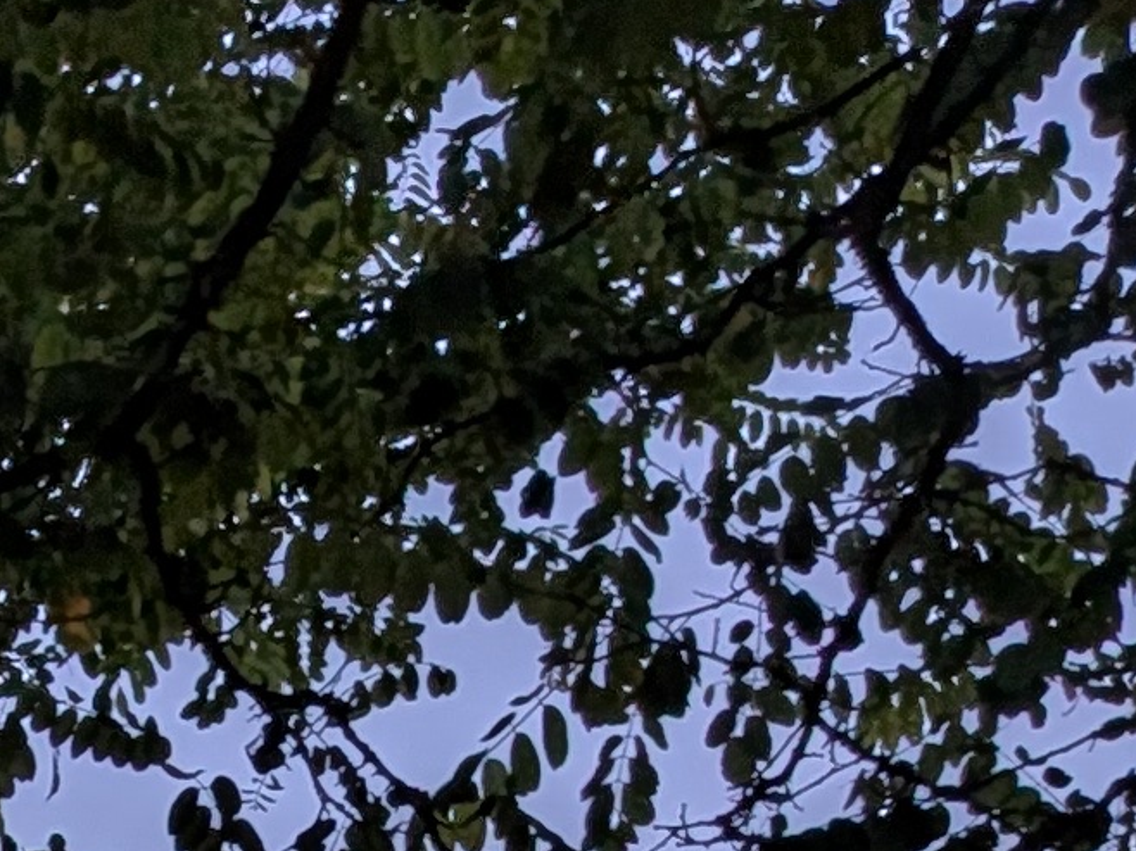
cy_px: 2462
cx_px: -1478
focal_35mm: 146
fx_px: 4790
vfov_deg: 8.6
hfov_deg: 11.5
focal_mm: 4.53
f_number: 1.7
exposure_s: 1/75
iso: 112
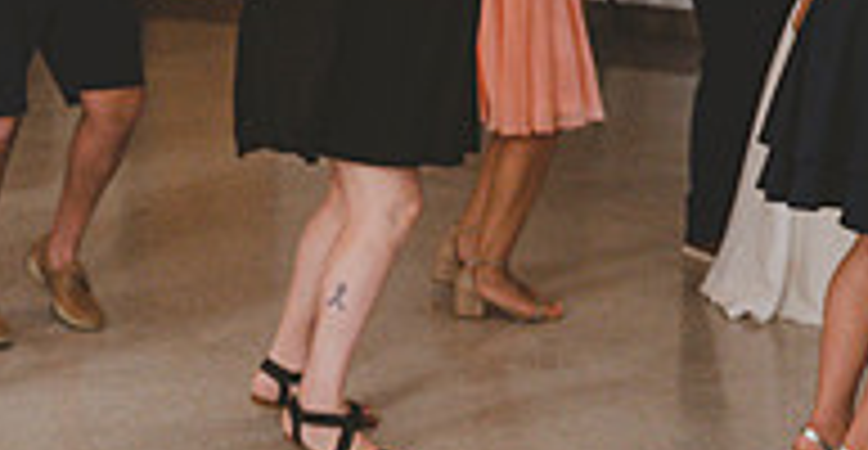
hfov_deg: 20.1
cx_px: 72
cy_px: -8
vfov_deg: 10.6
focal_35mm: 106
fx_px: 2395
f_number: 2.8
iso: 3200
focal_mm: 33
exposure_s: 1/125
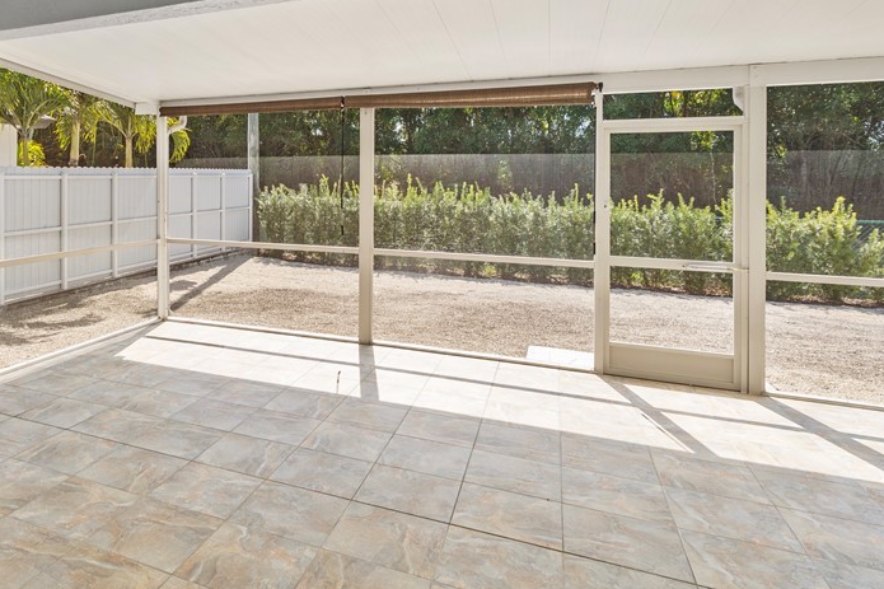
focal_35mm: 25
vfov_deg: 49.0
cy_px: 137
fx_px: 614
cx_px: 218
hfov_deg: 66.9
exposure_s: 1/250
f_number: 5
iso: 100
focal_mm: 16
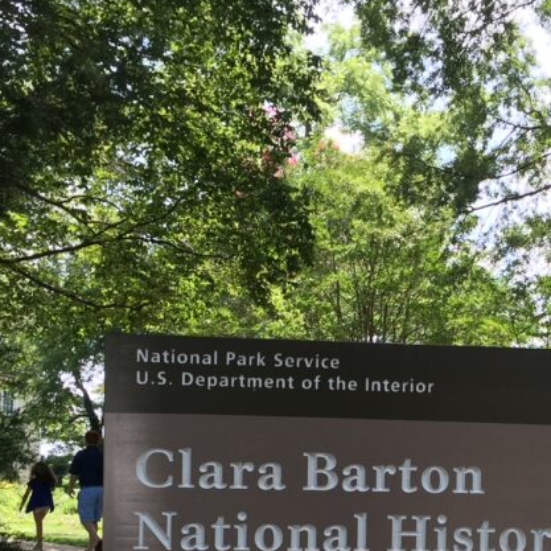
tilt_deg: +2.0
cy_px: 477
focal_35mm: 63
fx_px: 1135
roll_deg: -3.2
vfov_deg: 26.5
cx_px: 466
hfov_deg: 26.6
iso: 32
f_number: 2.2
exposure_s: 1/276
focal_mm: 4.15
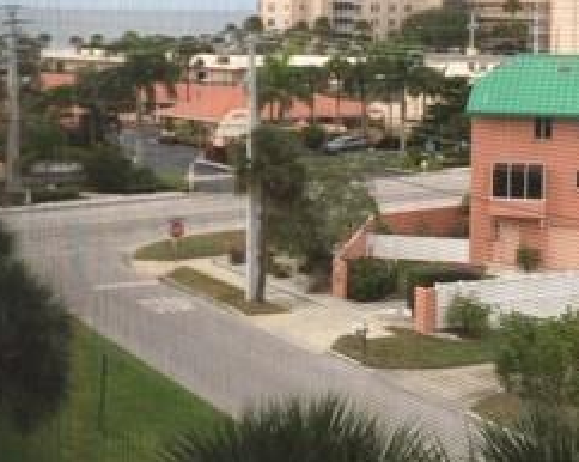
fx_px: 1284
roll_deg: -0.3
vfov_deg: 20.2
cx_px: 136
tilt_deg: -3.0
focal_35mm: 75
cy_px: 105
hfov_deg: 25.1
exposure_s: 1/746
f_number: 2.2
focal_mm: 4.15
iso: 25
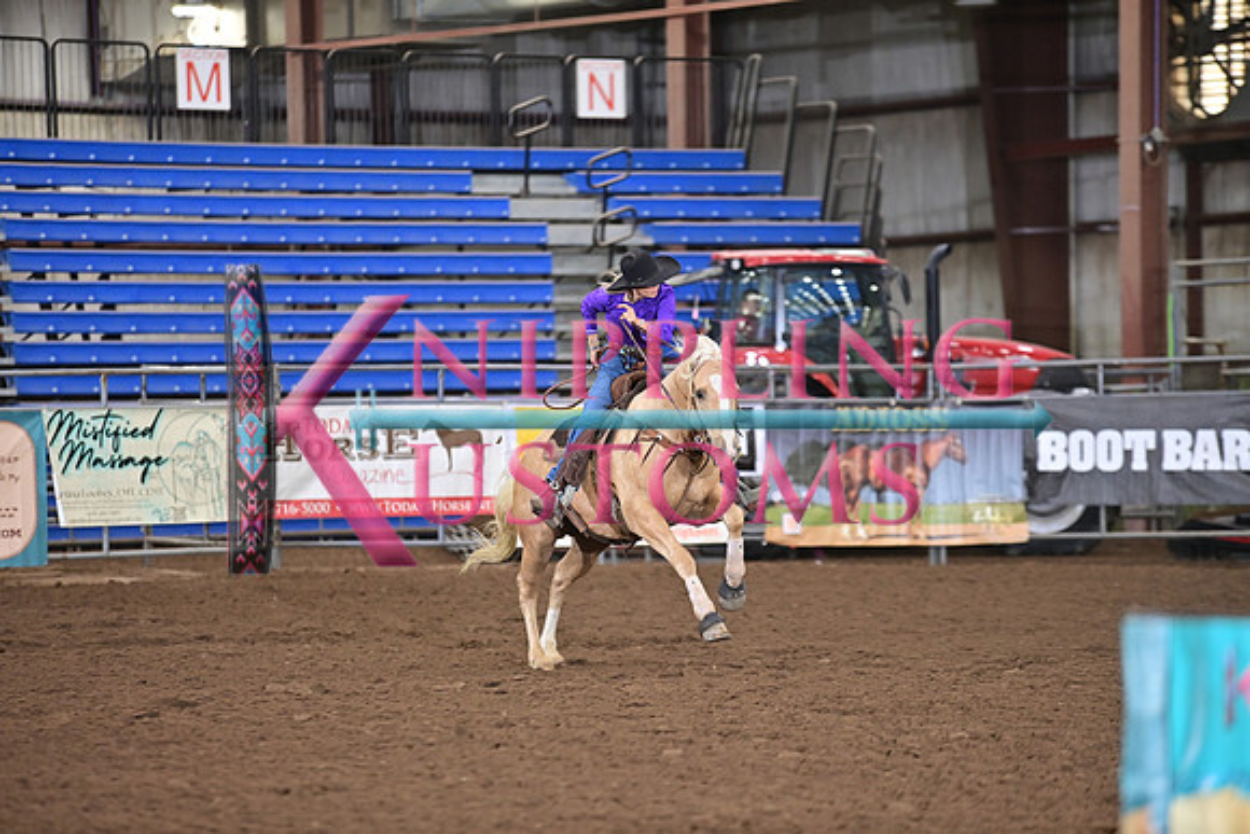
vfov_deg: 6.9
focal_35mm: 200
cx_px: 625
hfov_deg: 10.3
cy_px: 417
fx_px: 6946
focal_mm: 200
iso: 1600
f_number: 3.2
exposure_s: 1/250
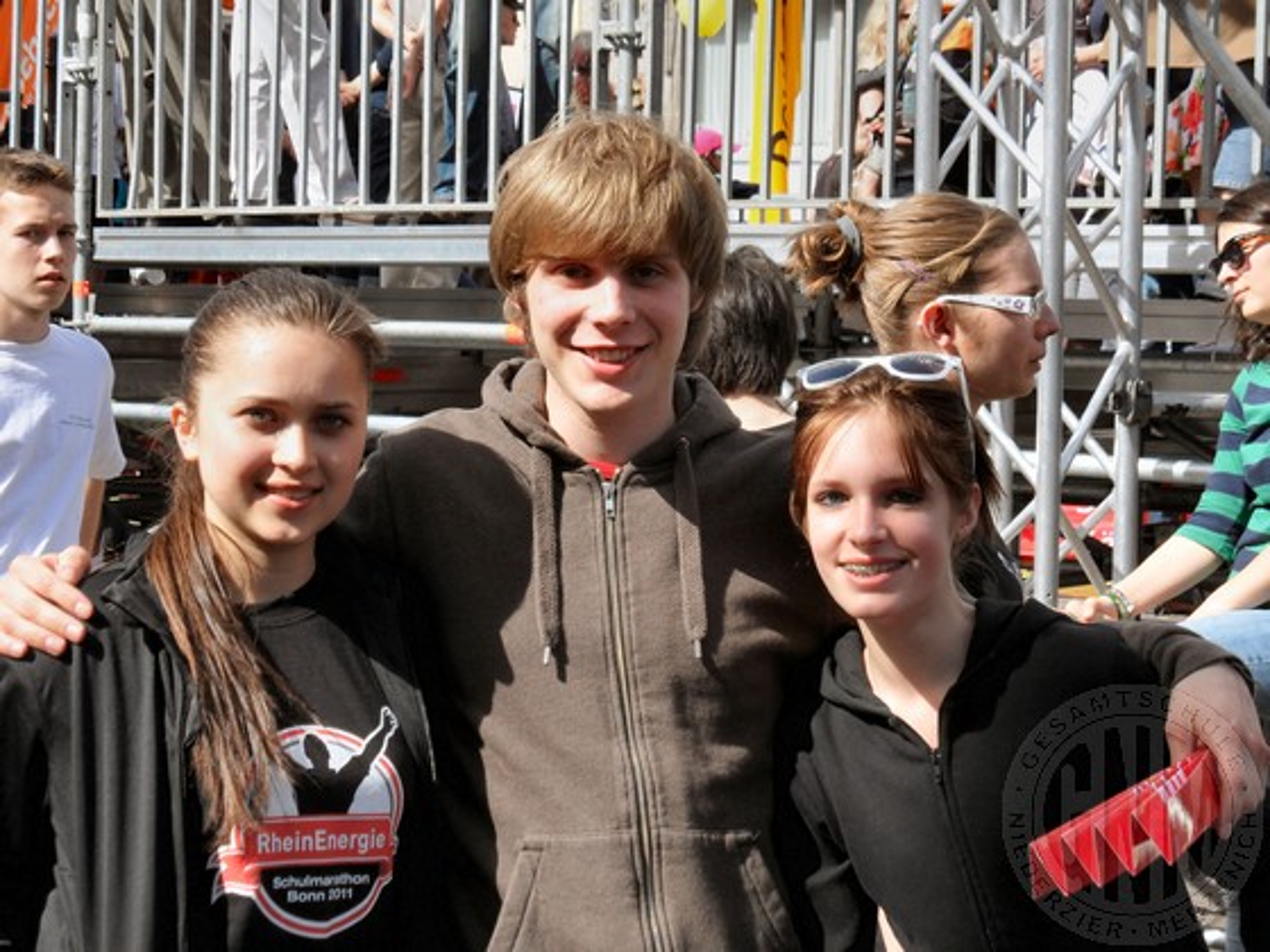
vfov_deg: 18.4
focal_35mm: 80
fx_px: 2935
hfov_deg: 24.4
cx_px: 635
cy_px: 476
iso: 80
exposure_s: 1/350
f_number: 4.2
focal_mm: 13.2
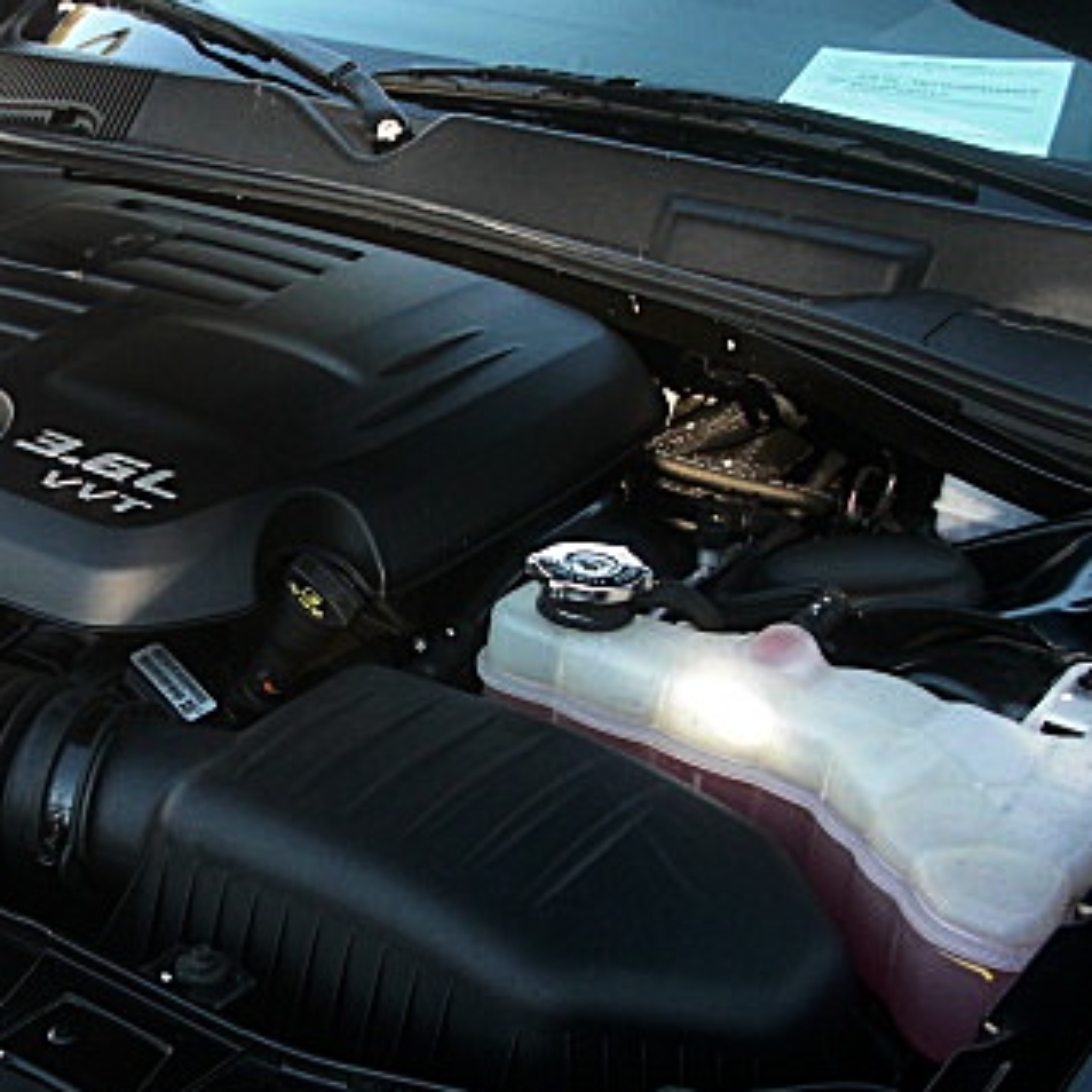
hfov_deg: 26.4
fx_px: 2284
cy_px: 591
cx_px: 237
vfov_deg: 26.9
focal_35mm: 64
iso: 100
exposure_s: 1/100
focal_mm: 6.3
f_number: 2.8
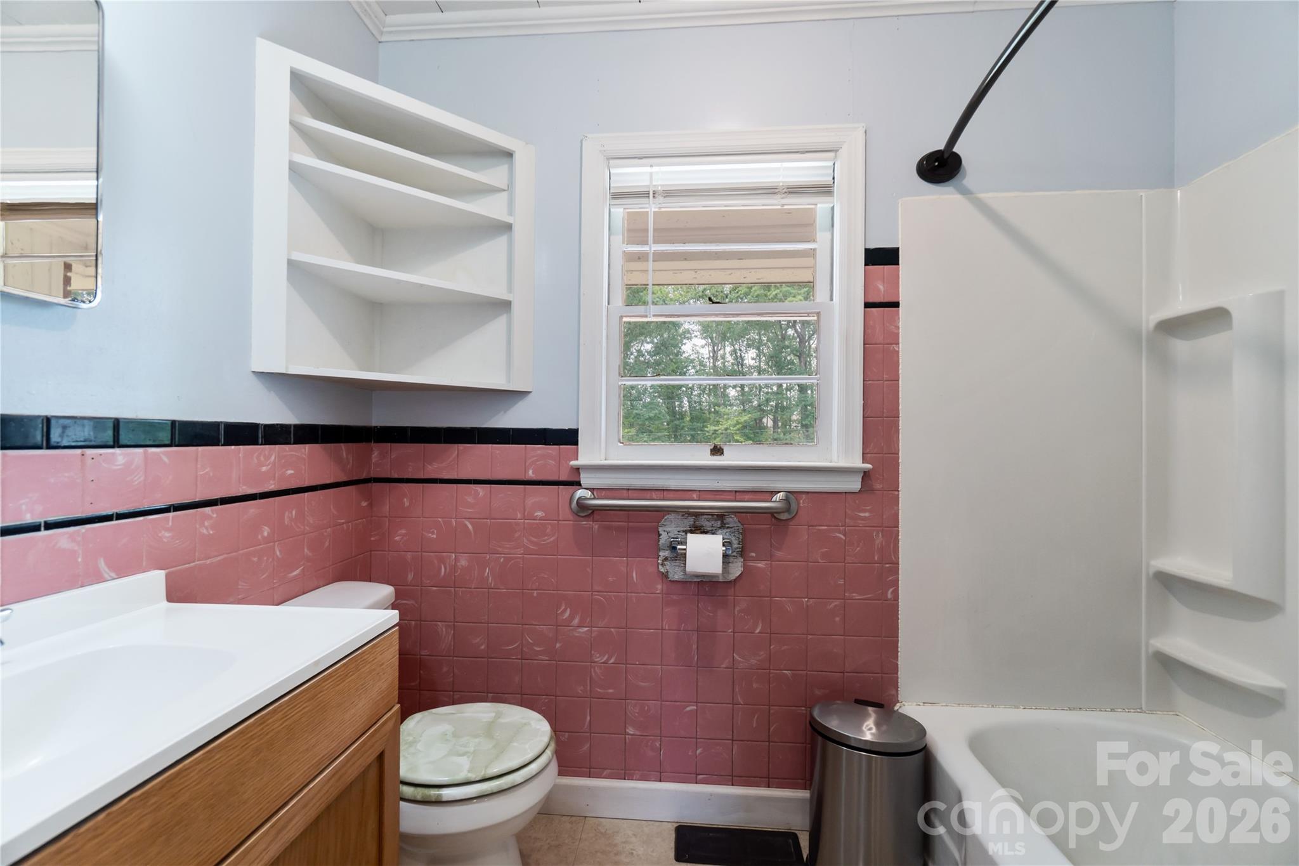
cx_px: 650
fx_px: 541
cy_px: 433
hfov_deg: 100.4
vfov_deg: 77.3
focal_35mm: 15
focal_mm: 10
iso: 250
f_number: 4.5
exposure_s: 1/30
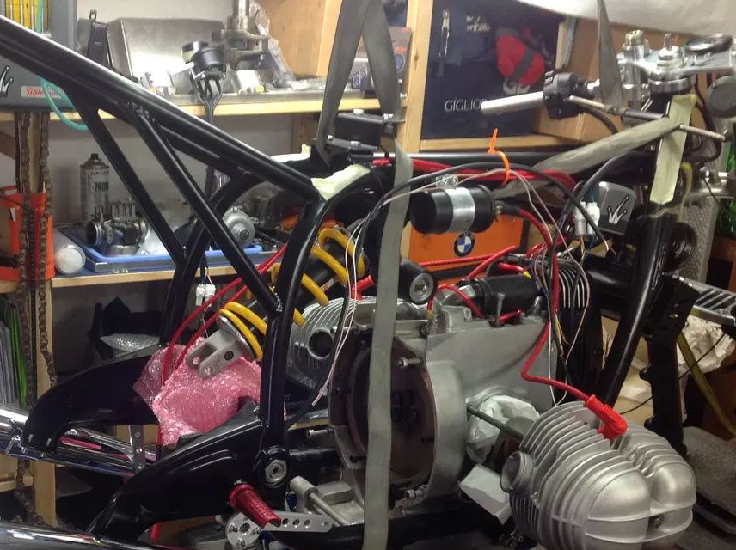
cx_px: 230
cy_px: 319
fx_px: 1041
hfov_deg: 38.4
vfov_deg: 29.6
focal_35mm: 49
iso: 64
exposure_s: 1/15
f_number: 2.4
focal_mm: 4.28
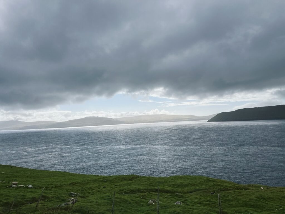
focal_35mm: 24
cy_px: 107
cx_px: 142
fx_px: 198
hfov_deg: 71.6
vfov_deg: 56.8
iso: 80
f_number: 1.78
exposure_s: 1/7576
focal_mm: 6.86
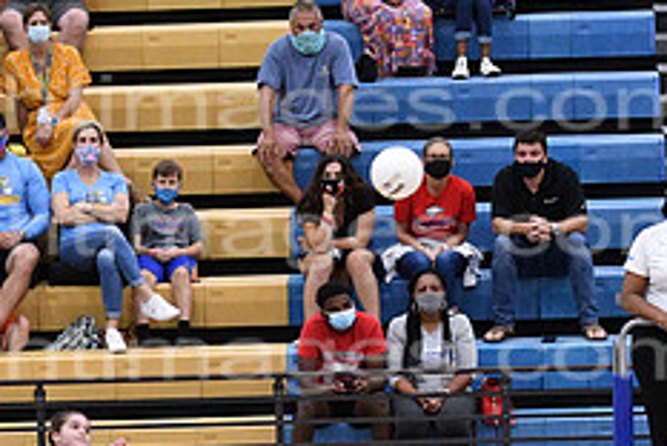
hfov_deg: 7.9
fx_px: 4842
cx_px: 63
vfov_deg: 5.3
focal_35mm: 261
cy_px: 547
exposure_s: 1/1000
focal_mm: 70
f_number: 3.2
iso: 6400
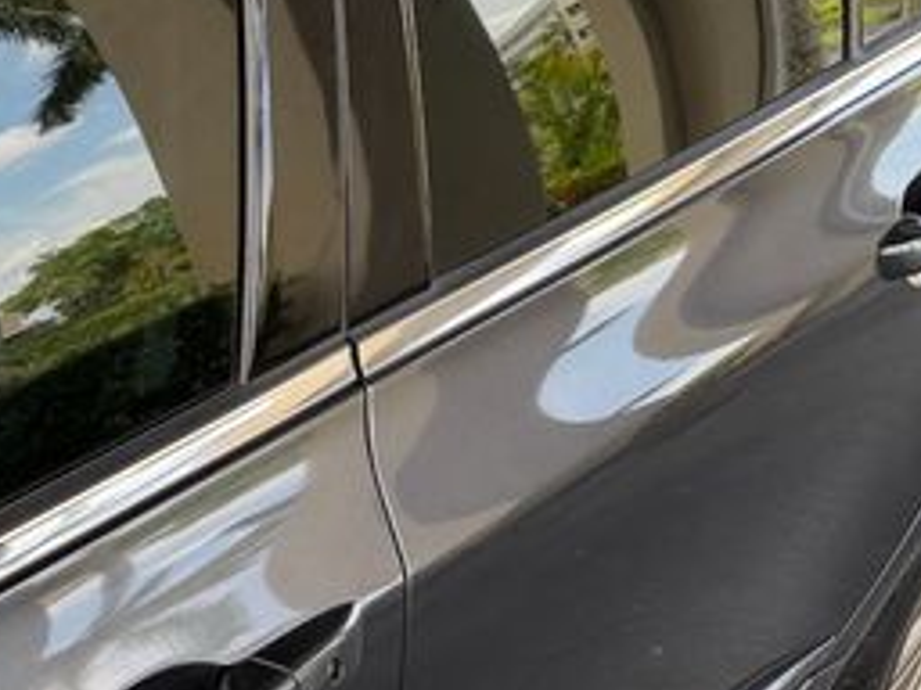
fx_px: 1596
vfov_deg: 24.4
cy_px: 262
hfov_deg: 30.0
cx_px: 0
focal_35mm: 60
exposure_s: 1/374
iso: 100
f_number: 1.78
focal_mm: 6.76
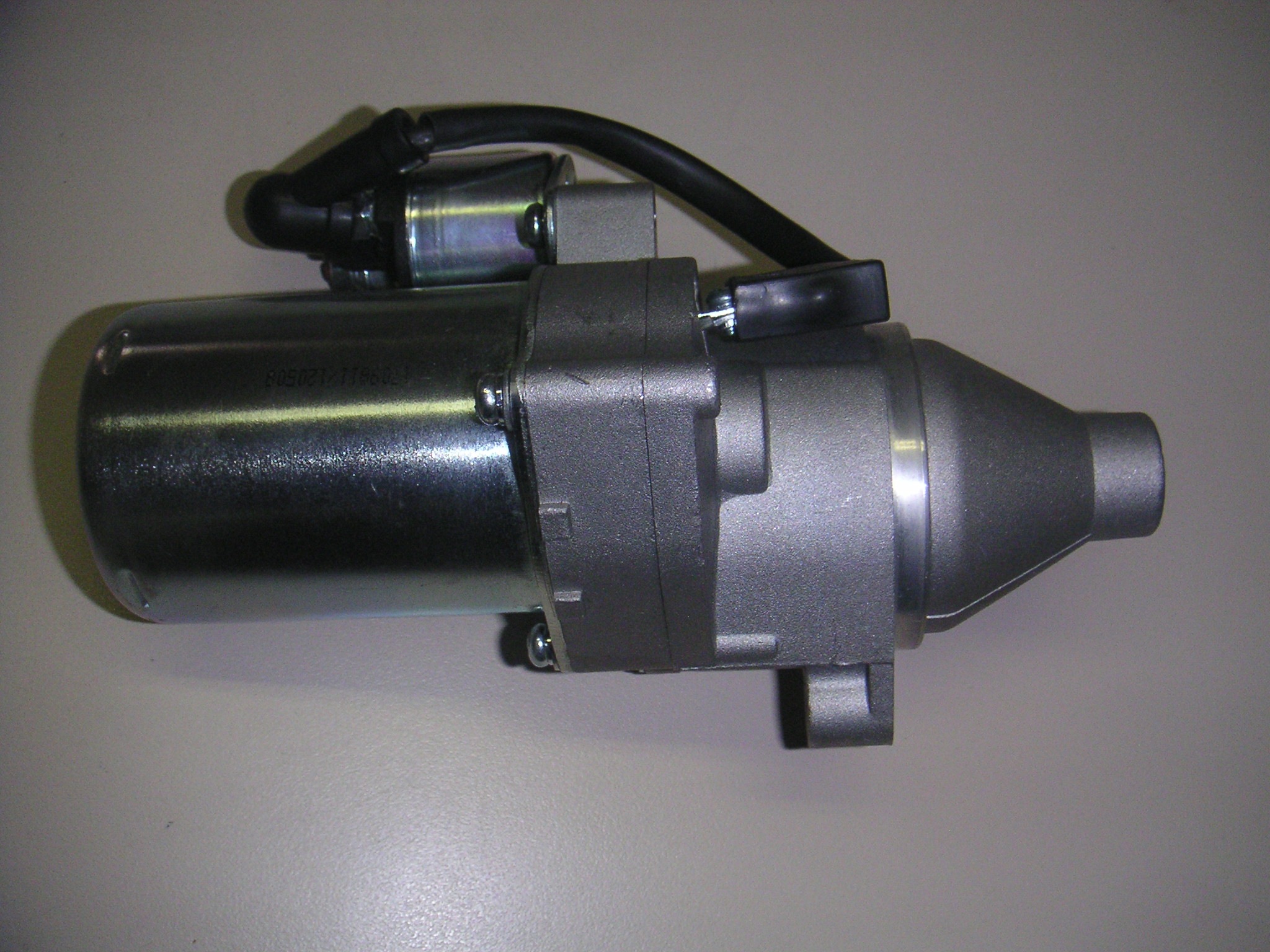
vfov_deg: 37.7
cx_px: 635
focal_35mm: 38
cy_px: 476
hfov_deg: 49.0
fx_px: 1394
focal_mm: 6
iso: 160
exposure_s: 1/45
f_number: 6.7
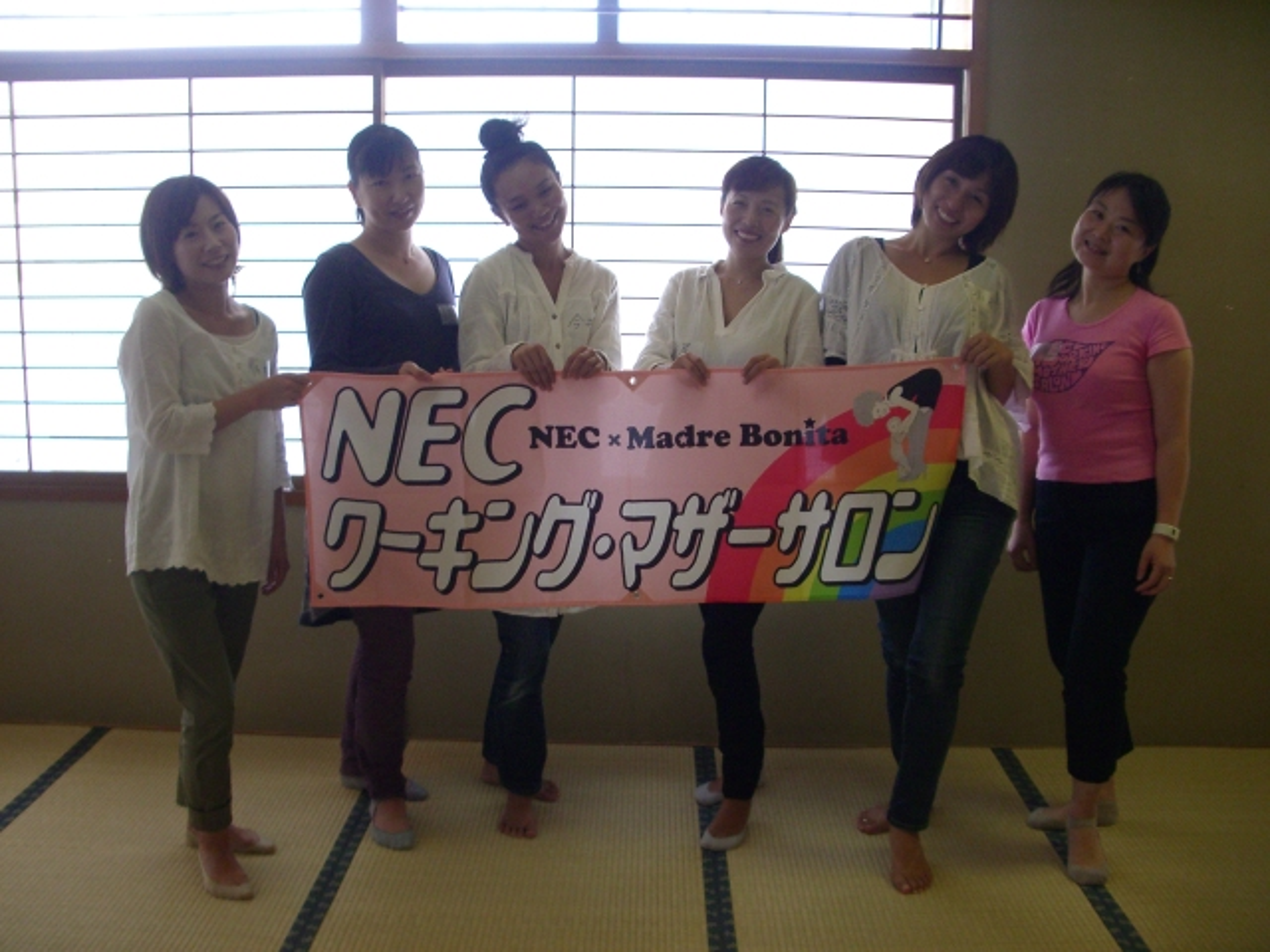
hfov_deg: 52.6
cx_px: 635
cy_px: 476
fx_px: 1284
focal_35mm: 35
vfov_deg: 40.7
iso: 200
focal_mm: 5.8
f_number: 2.6
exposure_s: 1/60
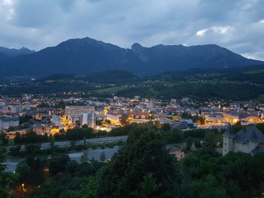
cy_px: 99
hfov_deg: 67.3
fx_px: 198
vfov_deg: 53.1
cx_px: 132
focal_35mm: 26
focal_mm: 4.2
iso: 500
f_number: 1.7
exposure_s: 1/10
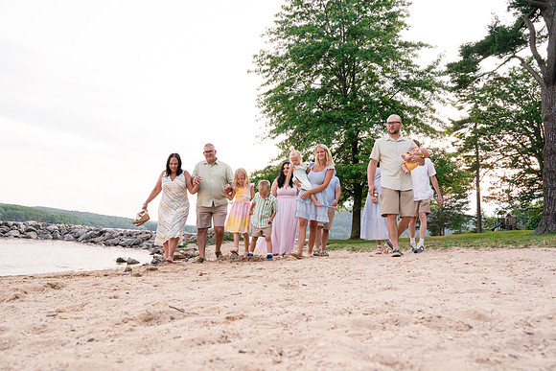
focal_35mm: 26
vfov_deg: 50.2
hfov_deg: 70.1
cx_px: 267
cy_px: 186
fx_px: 396
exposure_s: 1/250
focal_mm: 24
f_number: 8
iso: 800
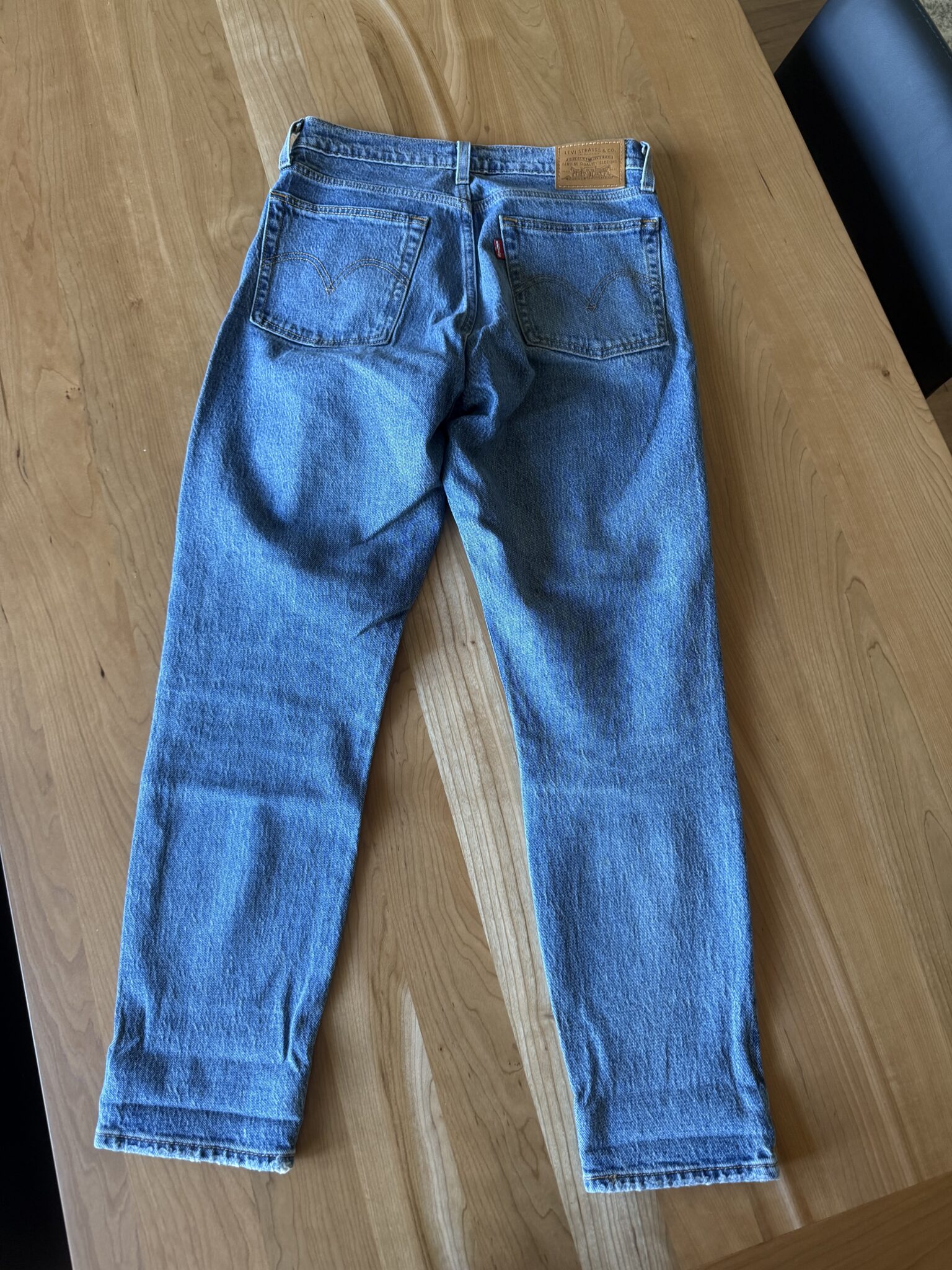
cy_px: 635
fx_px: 880
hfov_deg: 56.8
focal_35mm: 24
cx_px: 476
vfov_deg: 71.6
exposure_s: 1/71
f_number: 1.78
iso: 200
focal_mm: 6.76
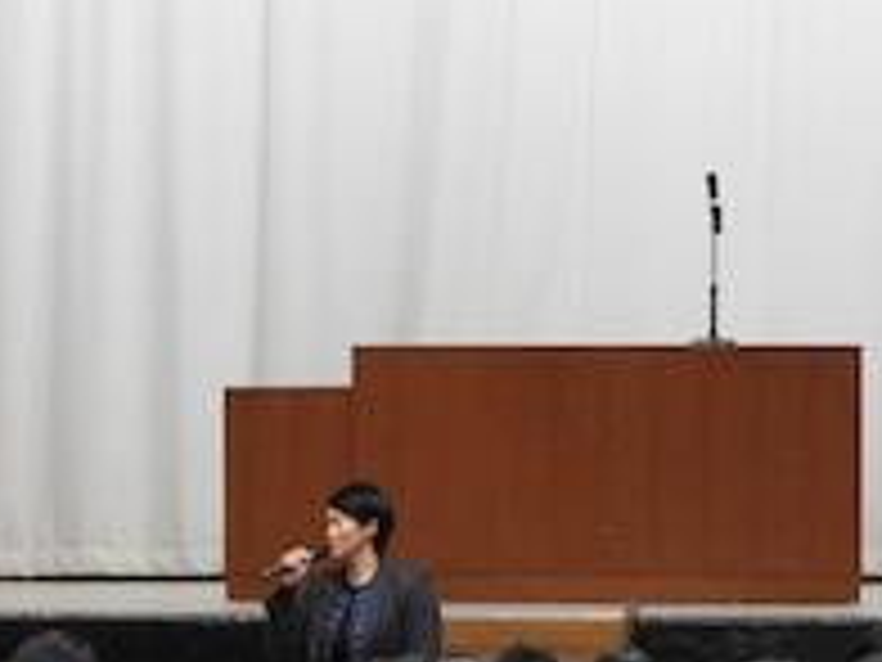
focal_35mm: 347
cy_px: 369
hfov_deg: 5.7
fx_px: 8841
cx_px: 342
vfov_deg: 4.3
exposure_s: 1/15
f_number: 5.2
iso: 400
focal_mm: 30.5
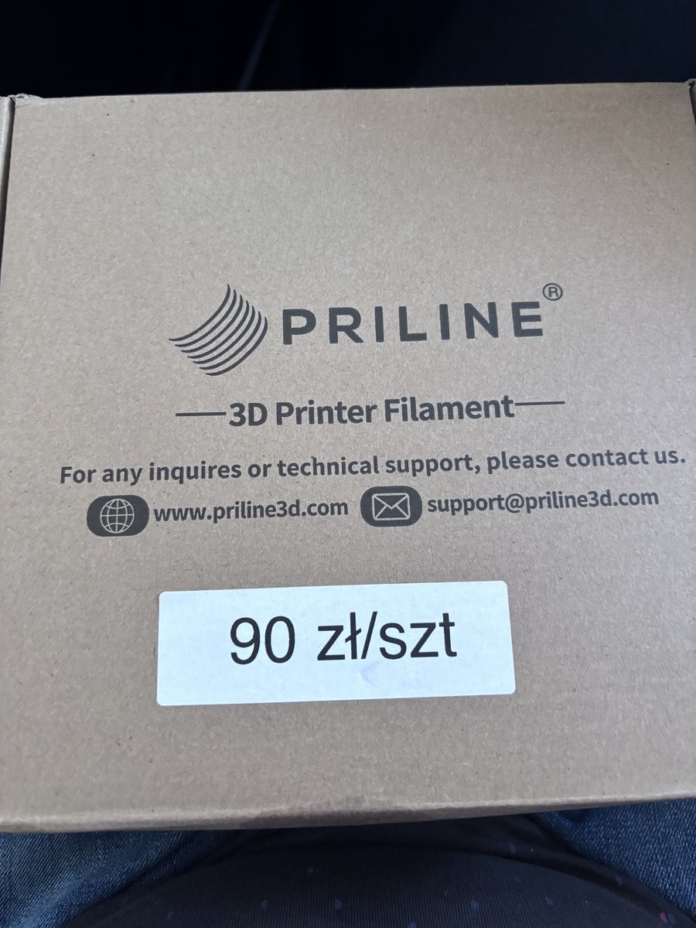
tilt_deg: -74.0
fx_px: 697
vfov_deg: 67.3
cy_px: 464
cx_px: 348
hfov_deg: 53.1
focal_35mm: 26
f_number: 1.6
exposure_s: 1/60
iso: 320
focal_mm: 5.96
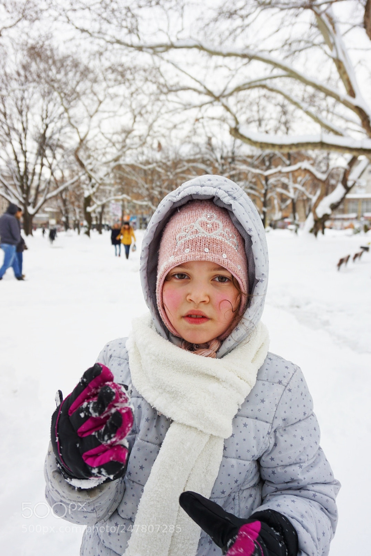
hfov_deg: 43.7
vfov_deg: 61.9
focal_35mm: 30
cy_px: 278
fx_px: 463
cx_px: 186
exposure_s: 1/250
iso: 100
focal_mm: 20
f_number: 4.5
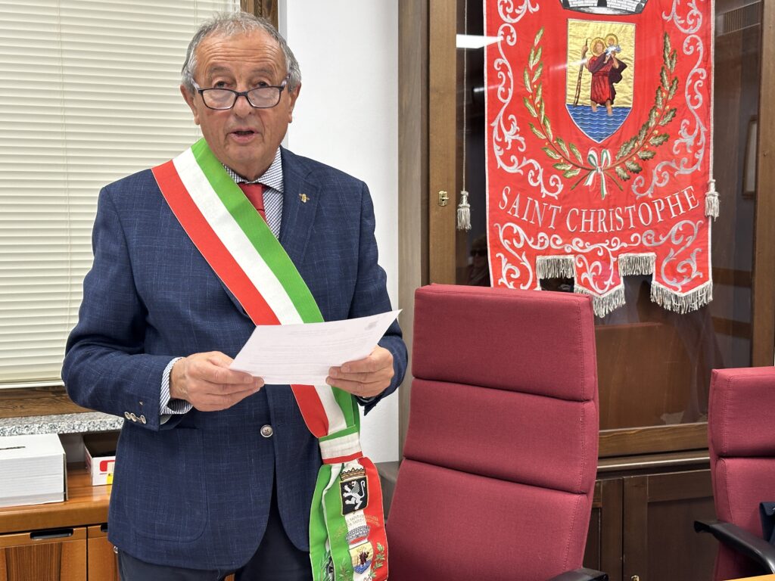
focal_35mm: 48
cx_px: 388
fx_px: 1075
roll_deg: +0.3
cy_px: 290
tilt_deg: -3.9
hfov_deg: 39.7
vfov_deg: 30.3
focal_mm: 6.86
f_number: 1.78
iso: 100
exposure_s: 1/50
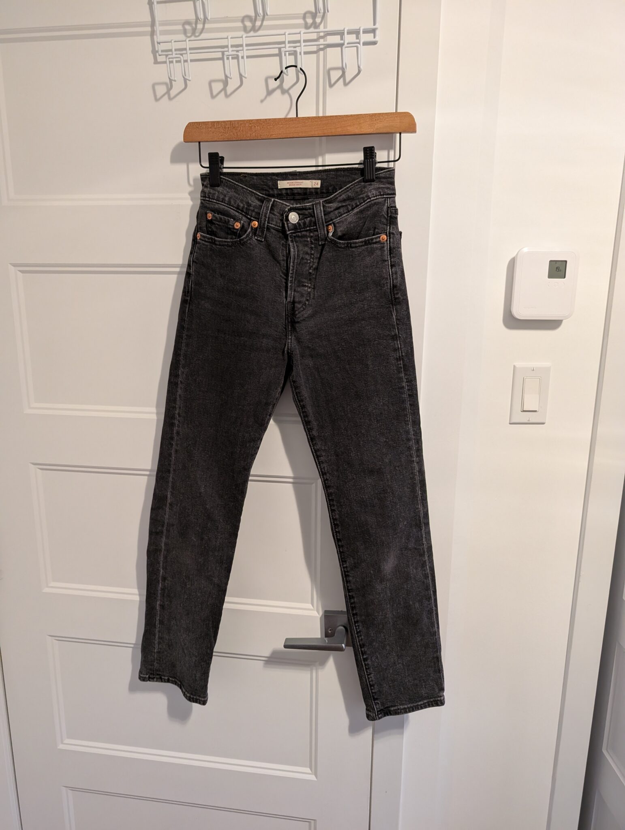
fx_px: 576
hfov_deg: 56.9
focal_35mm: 24
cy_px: 415
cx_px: 312
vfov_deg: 71.5
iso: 690
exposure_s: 1/60
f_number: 1.68
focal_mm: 6.9
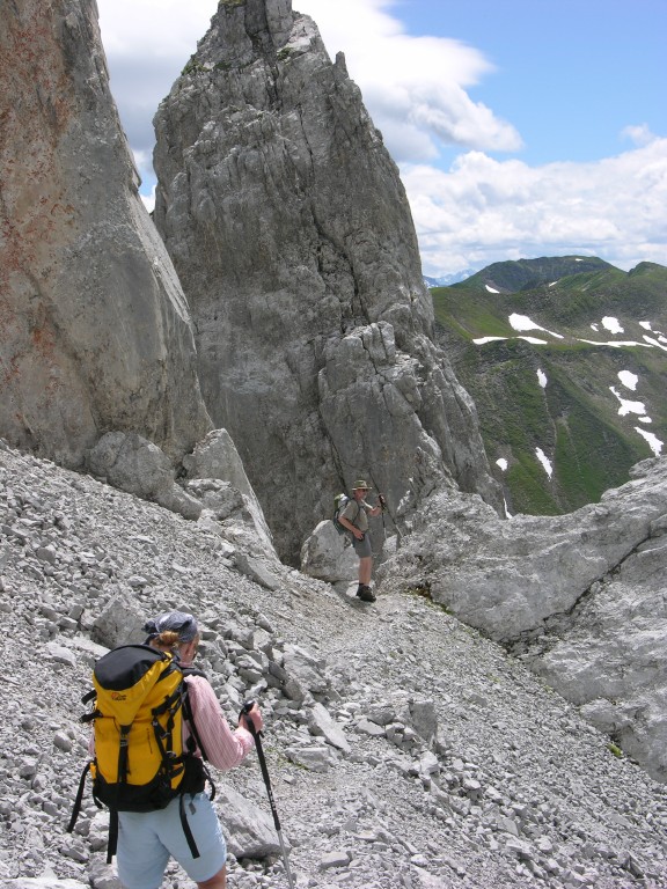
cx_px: 334
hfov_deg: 21.0
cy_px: 444
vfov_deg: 27.8
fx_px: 1798
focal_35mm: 70
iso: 50
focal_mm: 17.8
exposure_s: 1/248
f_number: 6.6
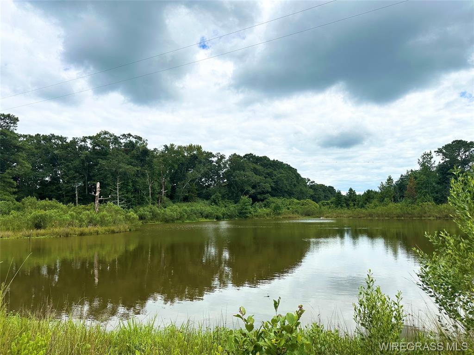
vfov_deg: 56.8
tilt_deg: +6.1
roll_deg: +1.3
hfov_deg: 71.6
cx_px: 237
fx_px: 329
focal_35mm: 24
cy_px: 178
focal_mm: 6.86
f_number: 1.78
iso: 80
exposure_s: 1/7576
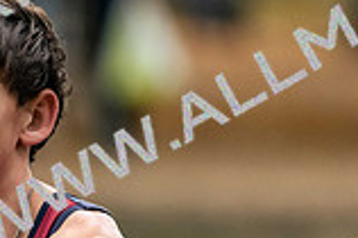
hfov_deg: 1.4
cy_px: 287
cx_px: -199
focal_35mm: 1473
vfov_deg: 0.9
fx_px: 14633
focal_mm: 400
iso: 2800
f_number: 4.5
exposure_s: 1/2500
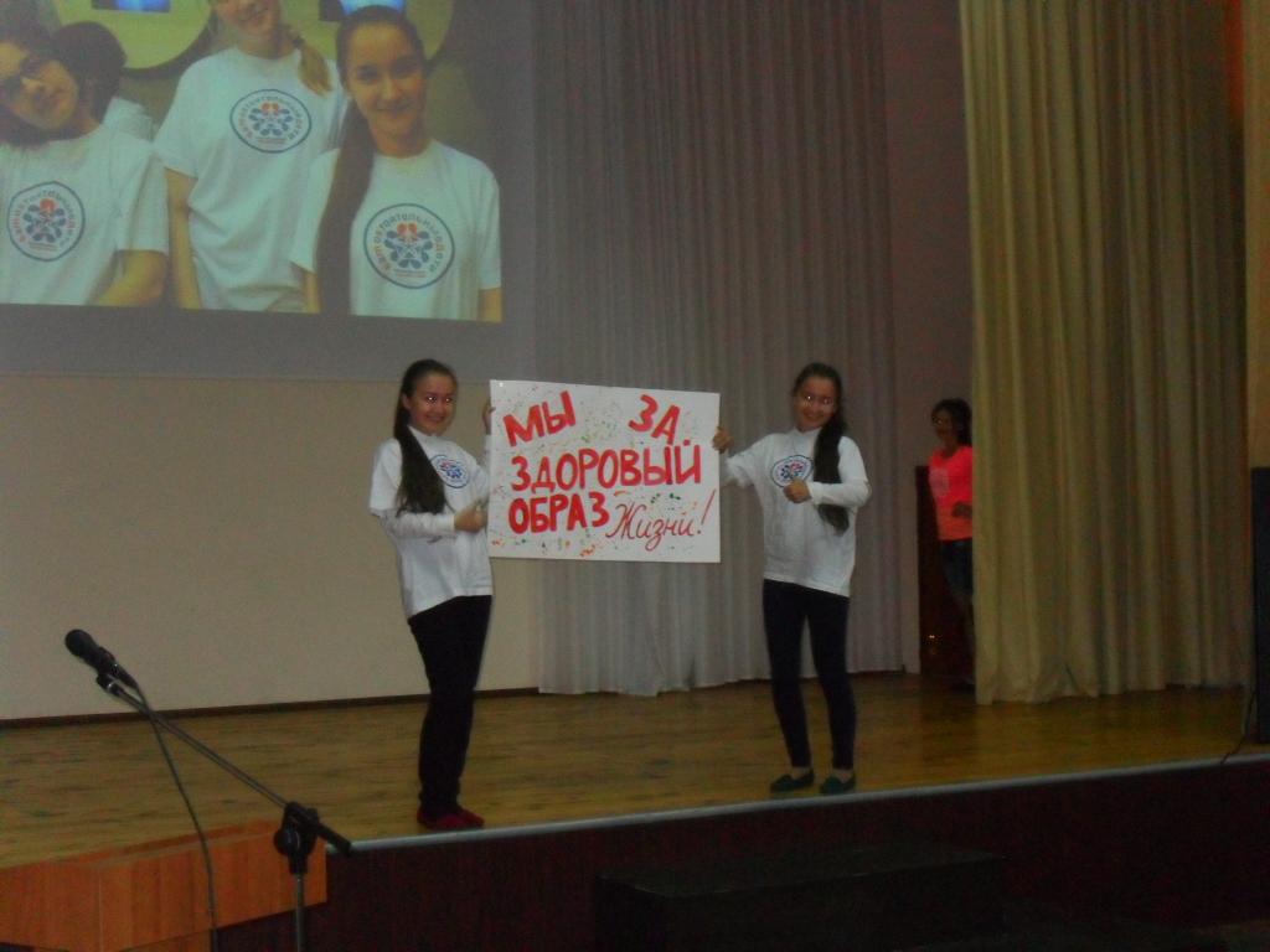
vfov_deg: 24.4
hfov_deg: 32.2
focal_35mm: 60
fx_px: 2201
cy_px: 476
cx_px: 635
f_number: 3.7
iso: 400
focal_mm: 10.5
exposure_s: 1/45
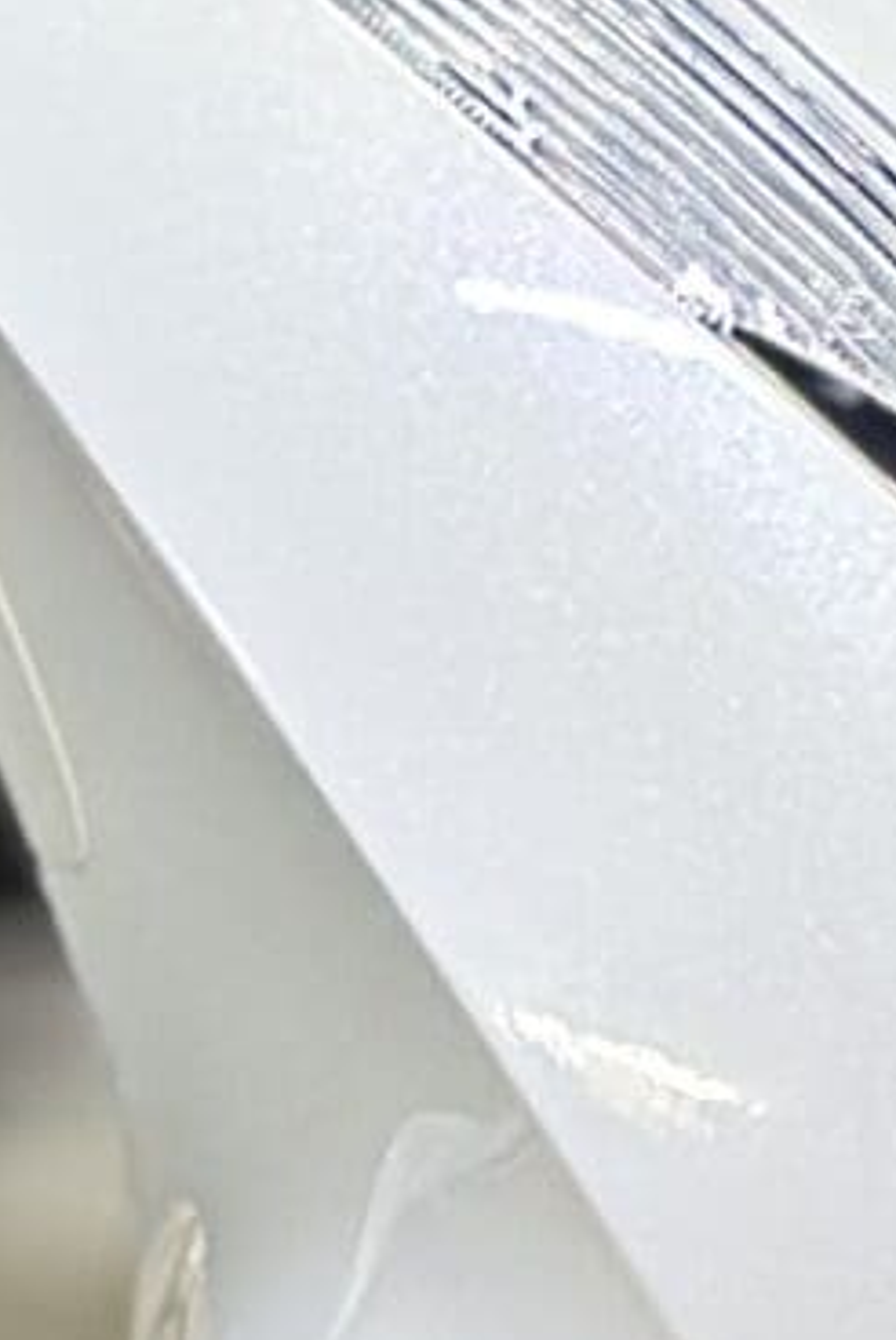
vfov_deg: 5.8
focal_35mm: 347
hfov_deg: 4.0
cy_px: 2440
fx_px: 12929
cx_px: 863
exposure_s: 1/33
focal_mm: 6.86
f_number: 1.78
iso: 500
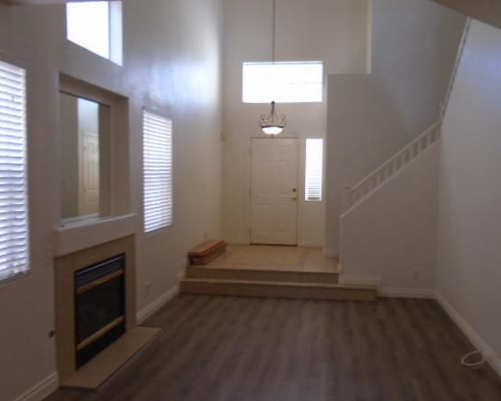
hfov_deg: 60.3
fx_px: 430
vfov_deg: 50.0
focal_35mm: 29
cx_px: 276
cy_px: 201
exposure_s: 1/30
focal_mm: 4.6
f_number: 3.2
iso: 200
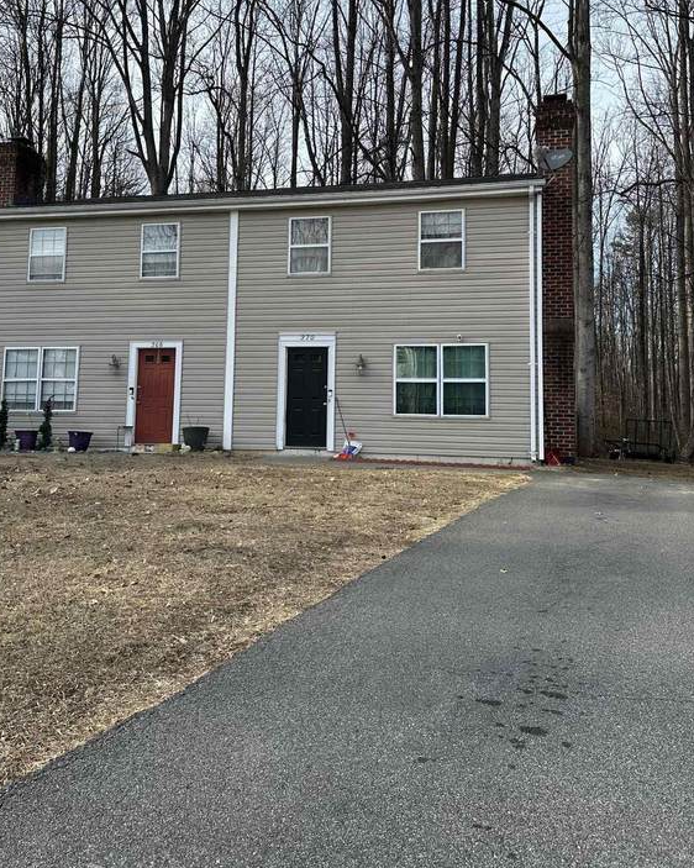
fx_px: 822
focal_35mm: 32
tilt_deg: +7.2
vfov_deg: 55.2
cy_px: 336
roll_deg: -2.1
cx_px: 312
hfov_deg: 45.7
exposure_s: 1/1517
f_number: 1.78
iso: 80
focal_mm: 6.86
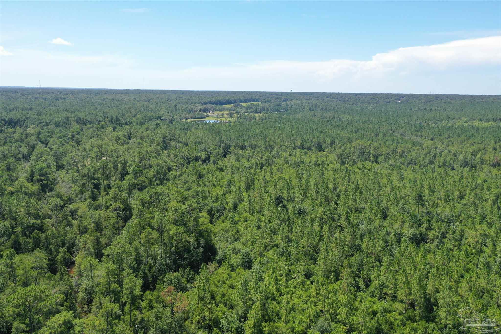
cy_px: 167
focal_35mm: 28
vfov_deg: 46.4
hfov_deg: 65.5
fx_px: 390
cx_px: 250
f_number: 5.6
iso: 100
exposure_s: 1/320
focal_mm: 10.26
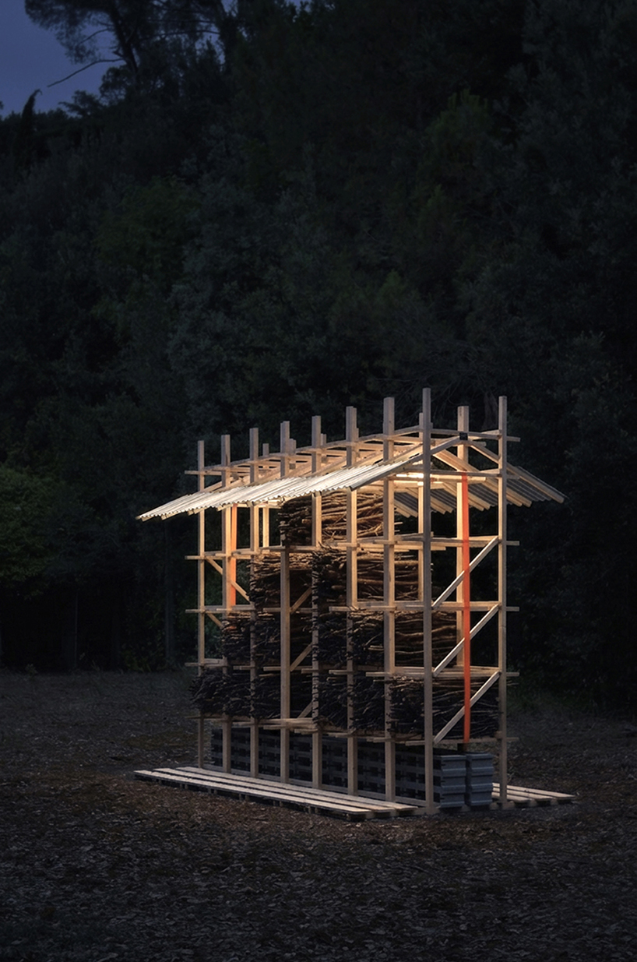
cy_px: 481
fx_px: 1400
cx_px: 318
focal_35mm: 52
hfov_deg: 25.6
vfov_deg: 37.9
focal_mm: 35
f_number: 4.5
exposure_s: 1/800
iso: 800
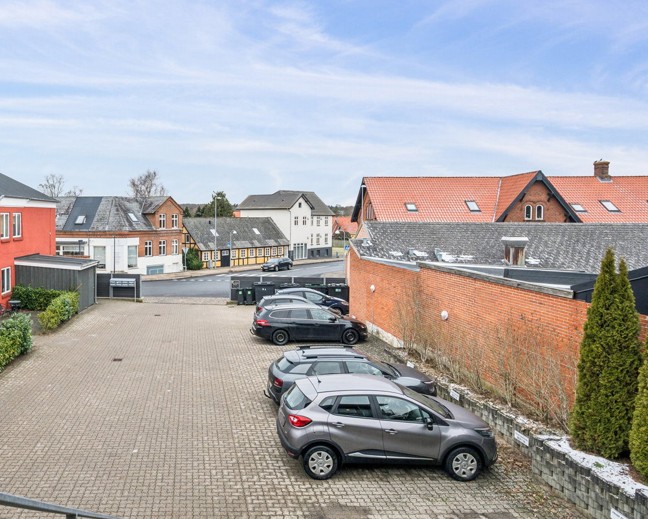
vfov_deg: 58.8
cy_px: 264
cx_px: 192
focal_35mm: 24
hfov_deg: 67.4
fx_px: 460
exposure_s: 1/125
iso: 640
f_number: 6.3
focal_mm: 16
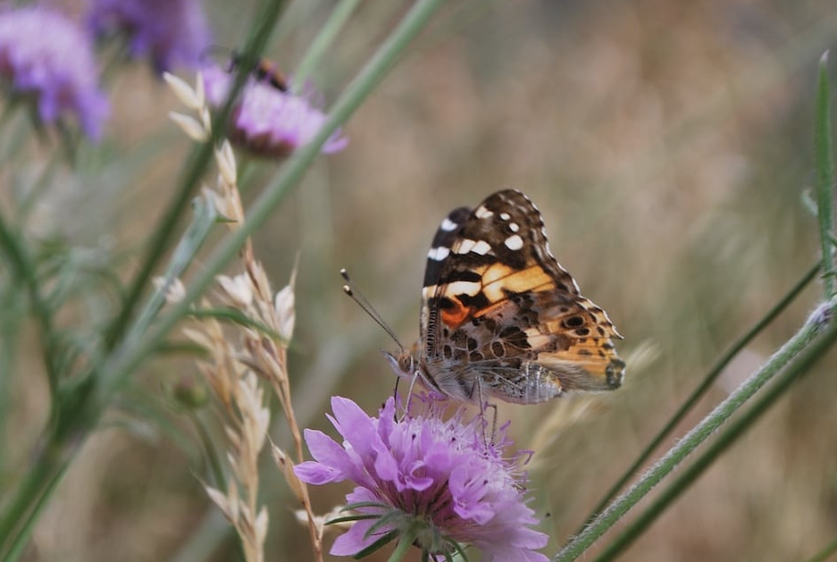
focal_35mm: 106
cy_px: 337
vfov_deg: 13.0
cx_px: 305
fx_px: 2461
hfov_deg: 19.3
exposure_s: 1/200
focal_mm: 55
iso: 100
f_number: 7.1
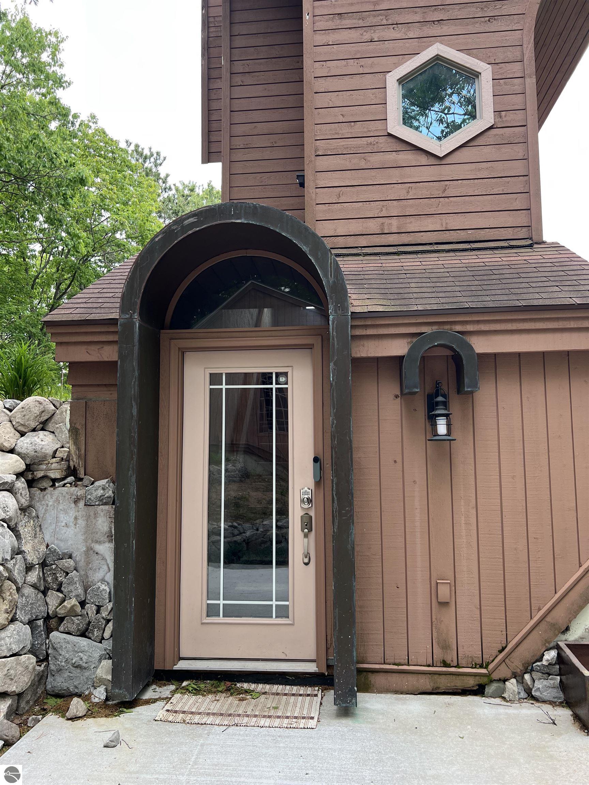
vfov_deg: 67.3
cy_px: 392
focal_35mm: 26
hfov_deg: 53.1
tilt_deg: +6.0
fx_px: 590
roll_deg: +1.2
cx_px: 294
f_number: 1.5
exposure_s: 1/227
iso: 40
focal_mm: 5.7
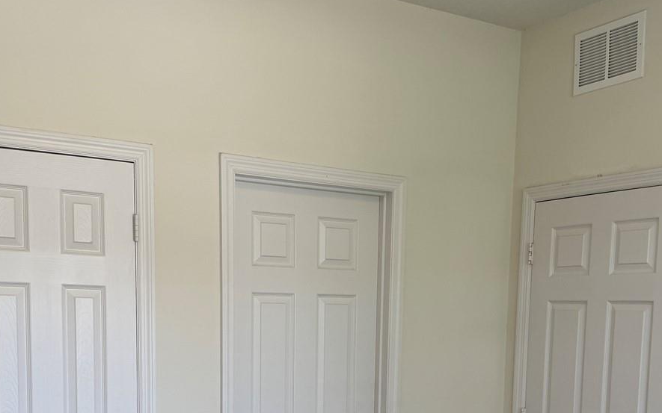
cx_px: 342
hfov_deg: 43.5
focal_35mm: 46
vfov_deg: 26.7
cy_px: 395
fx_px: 830
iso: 80
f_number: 1.78
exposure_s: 1/120
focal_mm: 6.76
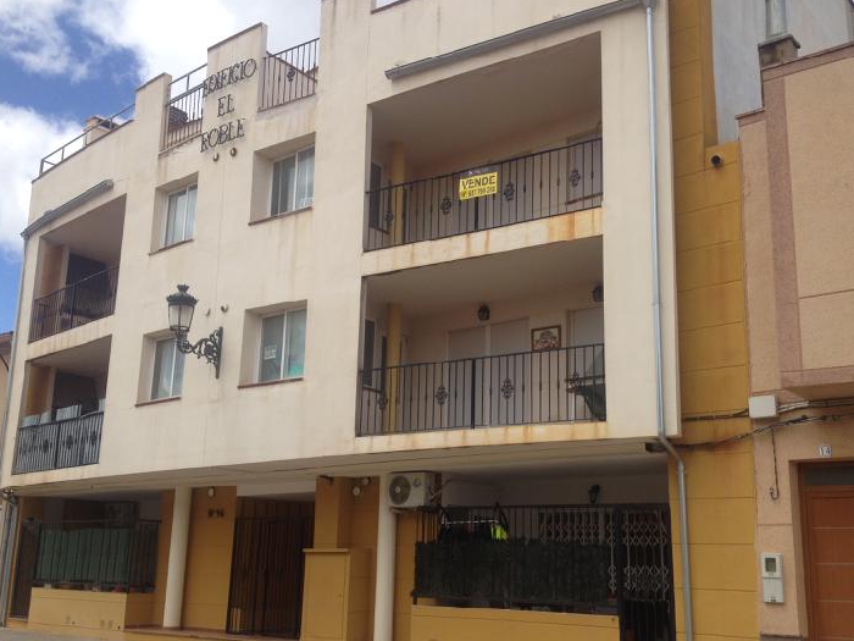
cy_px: 363
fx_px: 987
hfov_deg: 46.8
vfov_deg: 35.9
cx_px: 451
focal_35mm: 40
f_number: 2.4
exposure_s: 1/1783
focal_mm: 4.28
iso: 50
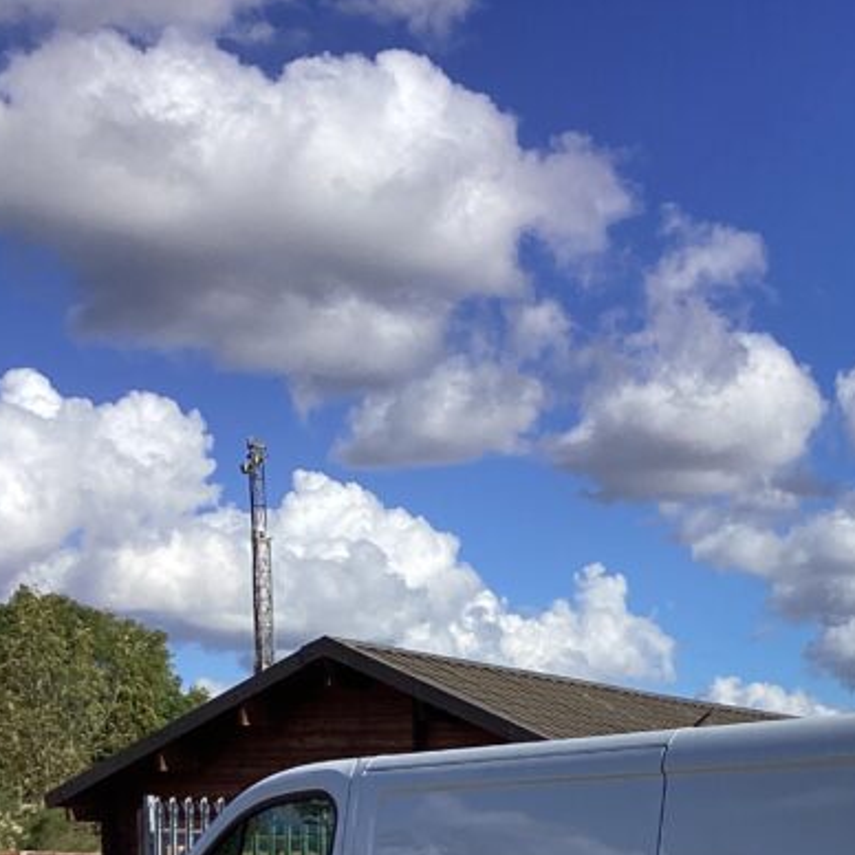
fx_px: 2096
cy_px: 1061
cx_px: 796
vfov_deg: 21.2
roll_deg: -0.3
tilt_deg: -4.6
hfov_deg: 22.4
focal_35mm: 75
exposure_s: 1/2037
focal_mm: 3.3
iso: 25
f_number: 2.4
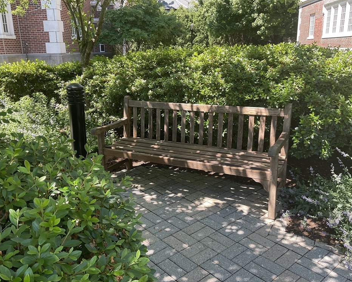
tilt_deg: -17.6
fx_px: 323
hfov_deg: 57.2
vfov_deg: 47.1
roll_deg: +0.1
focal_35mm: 31
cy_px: 143
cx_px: 175
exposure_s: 1/128
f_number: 1.8
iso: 16
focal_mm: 3
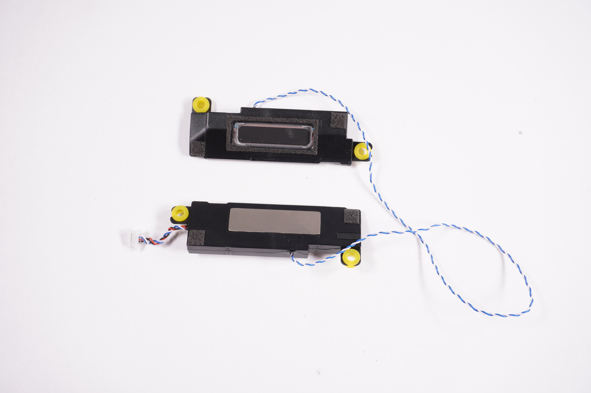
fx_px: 640
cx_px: 296
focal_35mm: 39
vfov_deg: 34.1
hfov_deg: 49.6
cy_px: 196
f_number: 5.6
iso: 400
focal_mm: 26
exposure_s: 1/250
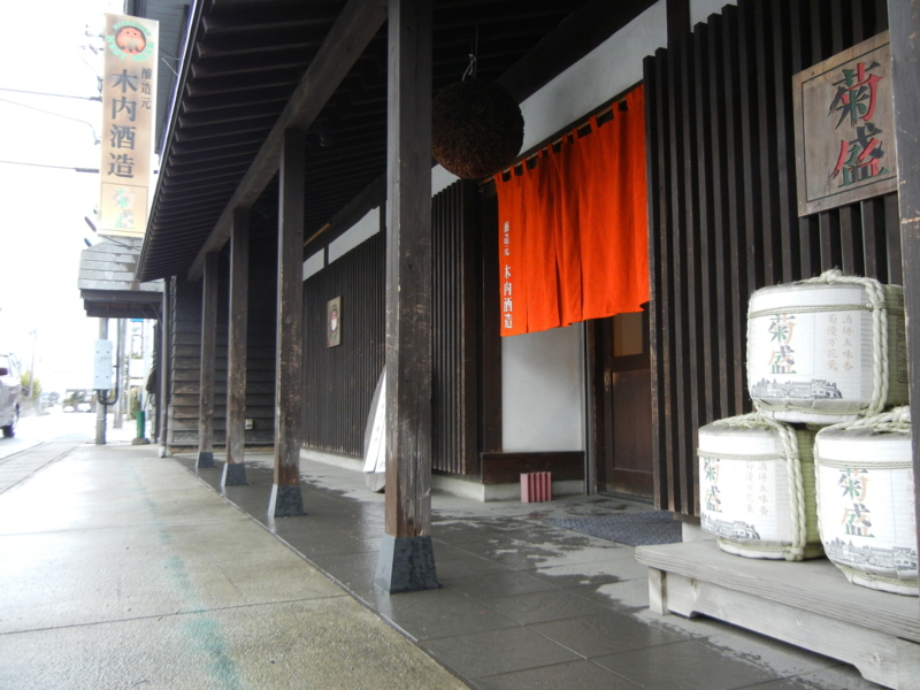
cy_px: 345
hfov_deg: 60.0
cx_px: 460
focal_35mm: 30
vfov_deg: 46.8
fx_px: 797
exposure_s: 1/30
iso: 291
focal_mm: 5.4
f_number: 3.5
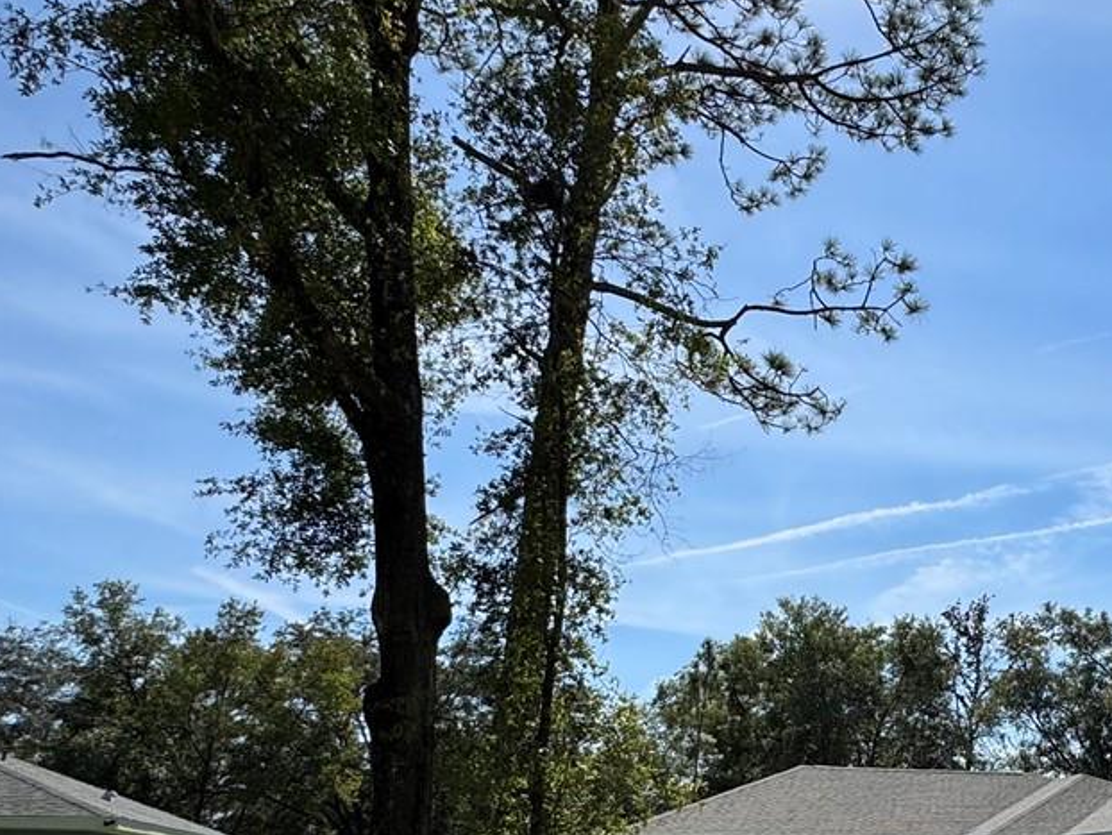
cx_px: 1048
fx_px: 1157
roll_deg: +0.8
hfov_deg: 45.3
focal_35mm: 36
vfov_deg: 39.1
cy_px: 569
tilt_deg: +16.6
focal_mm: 2.22
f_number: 2.2
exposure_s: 1/3546
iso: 50
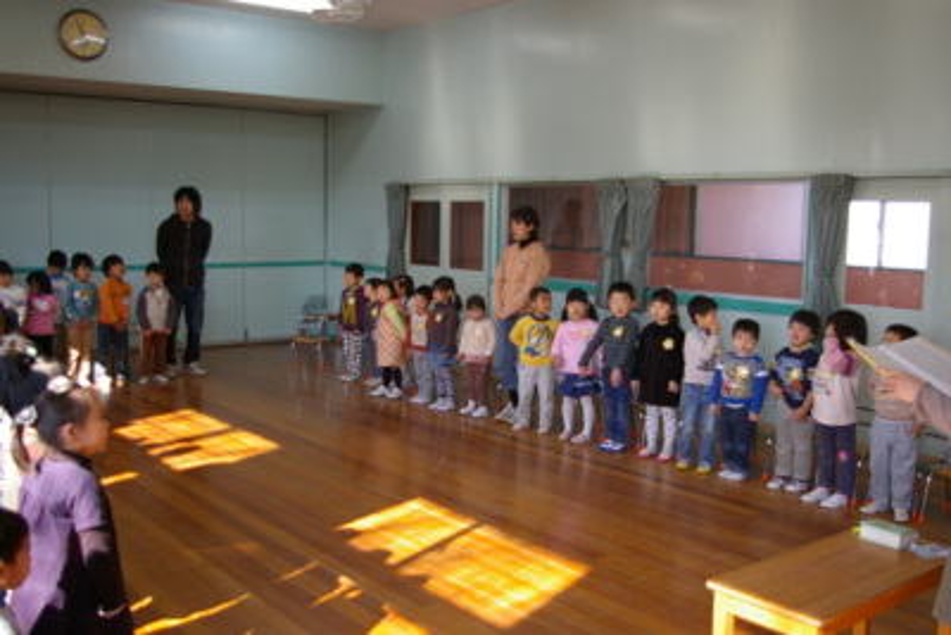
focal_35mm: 36
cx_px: 476
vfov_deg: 36.9
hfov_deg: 53.1
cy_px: 318
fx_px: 951
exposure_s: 1/45
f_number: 4
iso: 200
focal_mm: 24
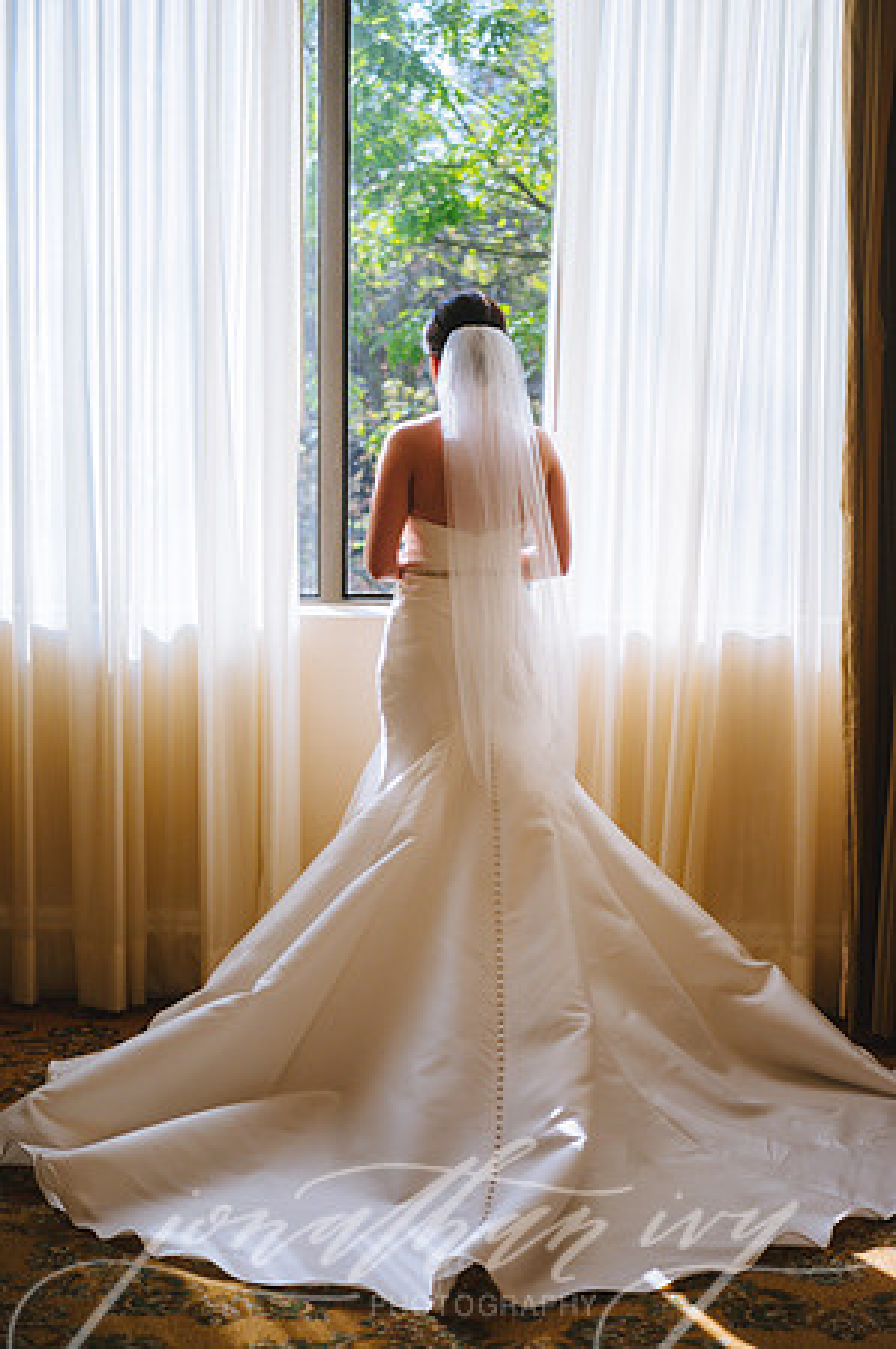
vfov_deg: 34.5
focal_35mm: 58
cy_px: 674
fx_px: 2170
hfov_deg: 23.3
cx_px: 448
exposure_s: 1/2500
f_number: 2.8
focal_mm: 58
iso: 400
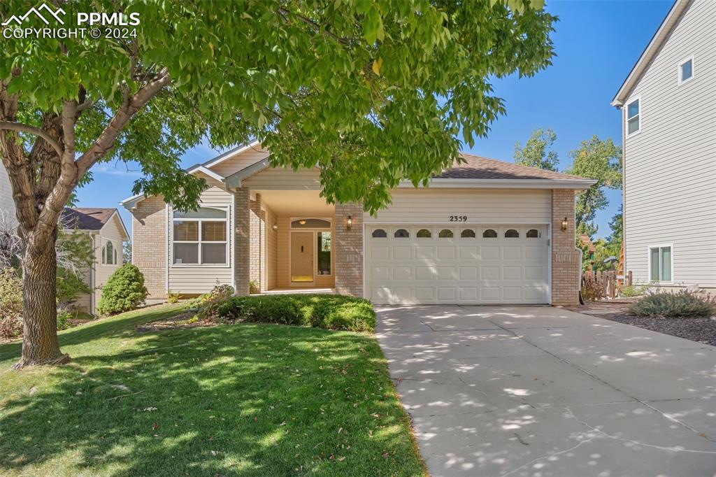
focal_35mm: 25
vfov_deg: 51.3
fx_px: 497
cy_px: 238
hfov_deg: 71.5
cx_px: 358
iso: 1000
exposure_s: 1/500
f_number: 6.7
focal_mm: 25
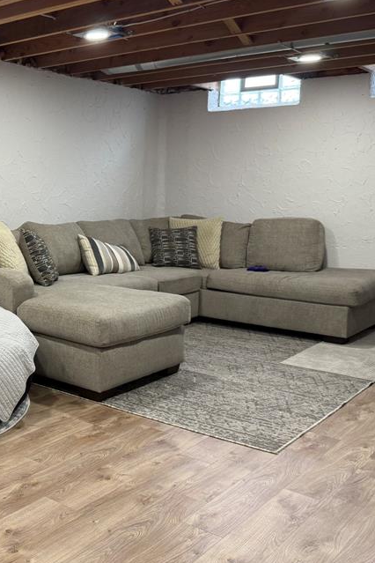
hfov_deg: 31.2
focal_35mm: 40
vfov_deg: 48.4
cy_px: 249
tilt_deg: -3.8
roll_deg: -0.1
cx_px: 10
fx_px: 625
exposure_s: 1/60
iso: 160
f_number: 1.78
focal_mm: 6.76
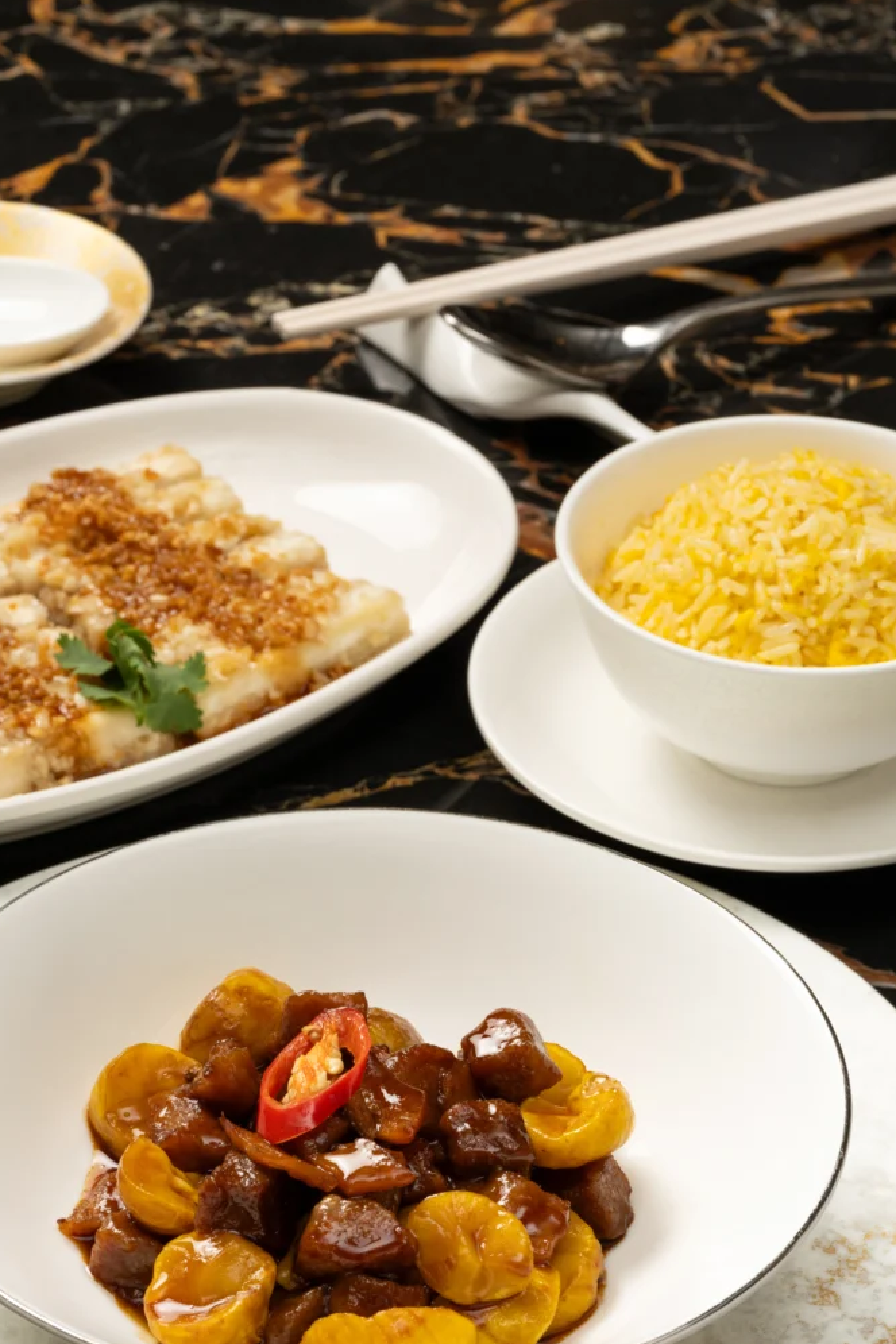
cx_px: 300
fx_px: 5376
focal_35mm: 144
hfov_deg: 9.5
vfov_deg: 14.2
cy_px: 796
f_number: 13
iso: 200
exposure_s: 1/200
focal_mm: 105
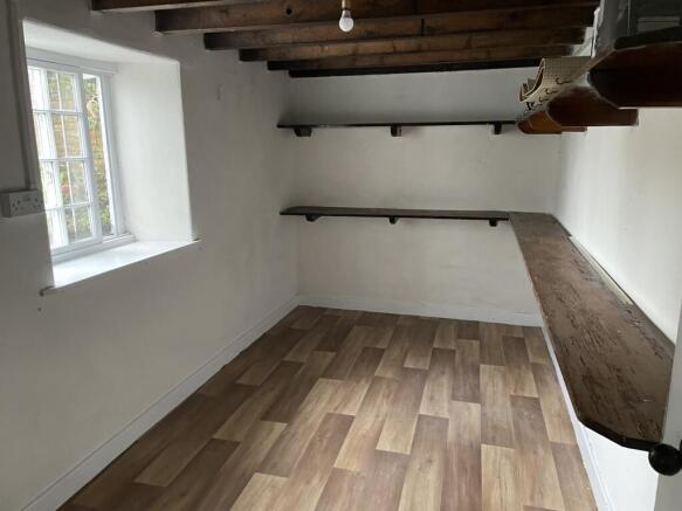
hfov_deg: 67.3
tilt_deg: -11.4
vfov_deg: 53.0
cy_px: 256
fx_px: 512
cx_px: 341
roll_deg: +1.5
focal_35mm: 26
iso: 500
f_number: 1.6
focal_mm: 4.2
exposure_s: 1/41
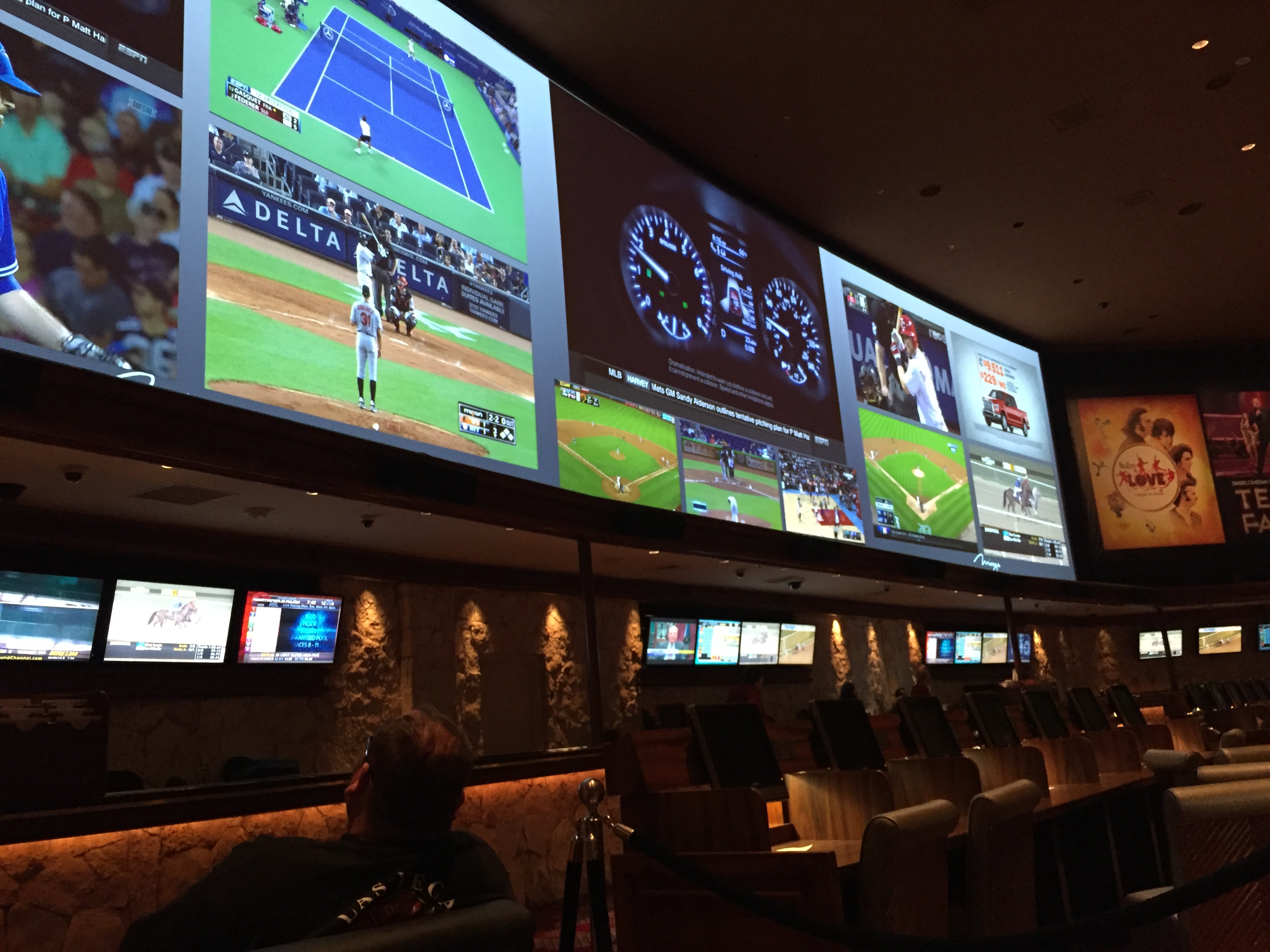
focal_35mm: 29
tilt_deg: +13.1
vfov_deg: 48.2
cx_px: 635
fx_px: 1064
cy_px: 476
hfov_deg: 61.7
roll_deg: +4.2
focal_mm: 4.15
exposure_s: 1/30
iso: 250
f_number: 2.2
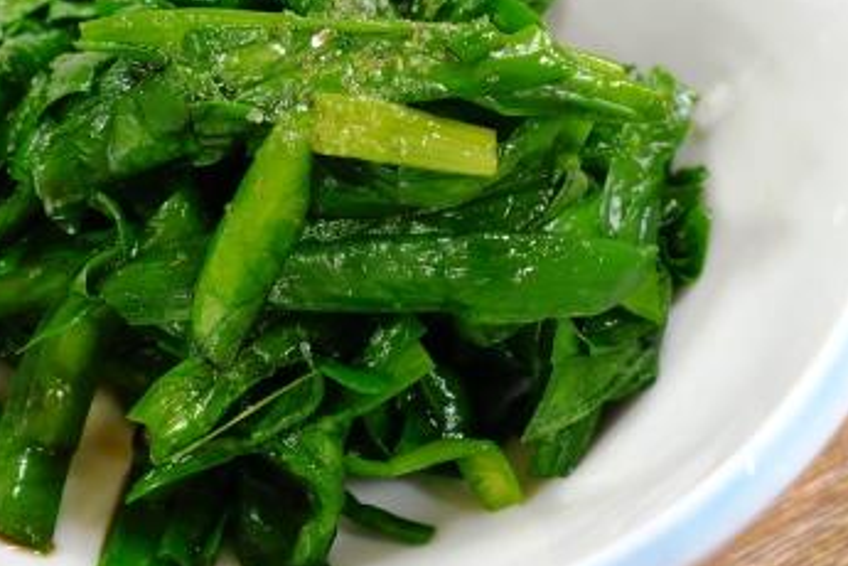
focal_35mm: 50
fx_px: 1178
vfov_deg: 26.7
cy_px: 160
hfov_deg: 39.4
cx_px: 342
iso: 200
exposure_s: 1/15
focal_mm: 6.1
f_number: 2.8
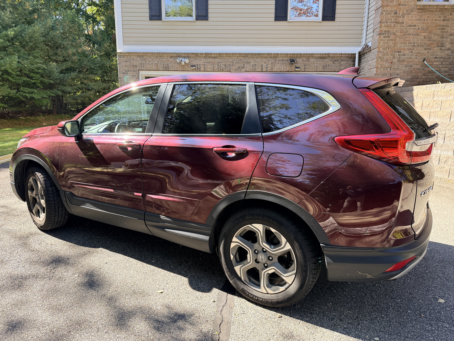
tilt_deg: -12.6
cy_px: 170
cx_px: 227
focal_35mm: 24
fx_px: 315
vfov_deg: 56.8
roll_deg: -0.5
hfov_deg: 71.6
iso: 100
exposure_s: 1/575
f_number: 1.78
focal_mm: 6.76
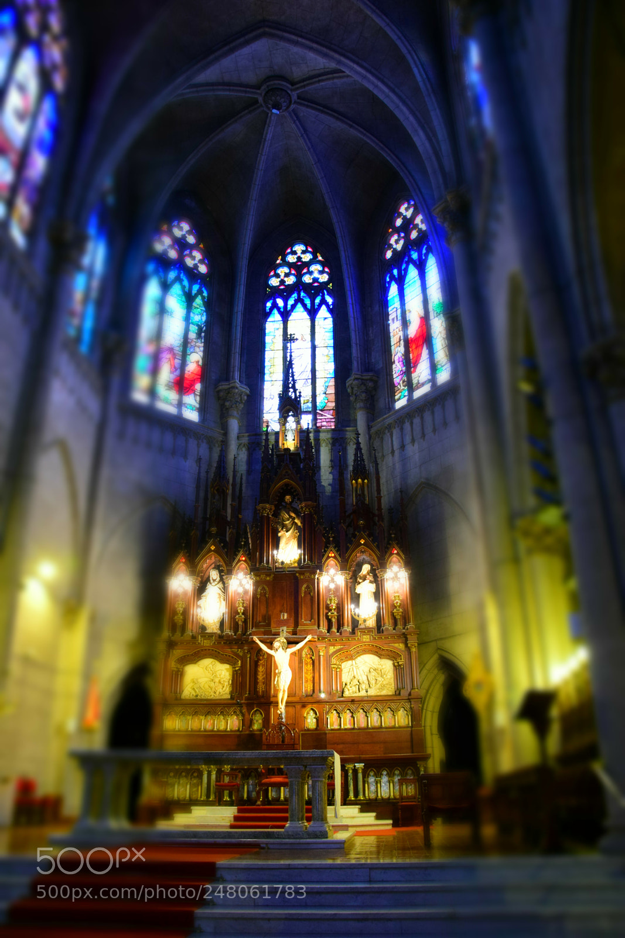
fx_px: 703
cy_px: 469
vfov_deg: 67.4
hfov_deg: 47.9
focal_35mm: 27
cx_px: 312
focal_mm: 18
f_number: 4.8
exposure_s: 1/15
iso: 1600
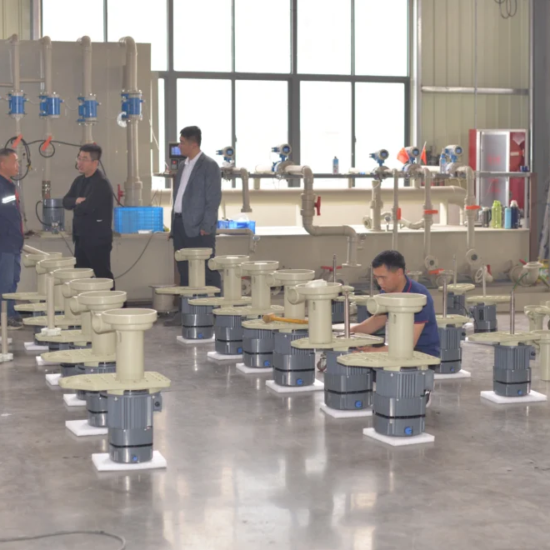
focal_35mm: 66
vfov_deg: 26.1
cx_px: 318
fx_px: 1186
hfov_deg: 26.1
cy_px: 284
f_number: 2.8
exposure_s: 1/125
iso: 200
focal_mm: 50
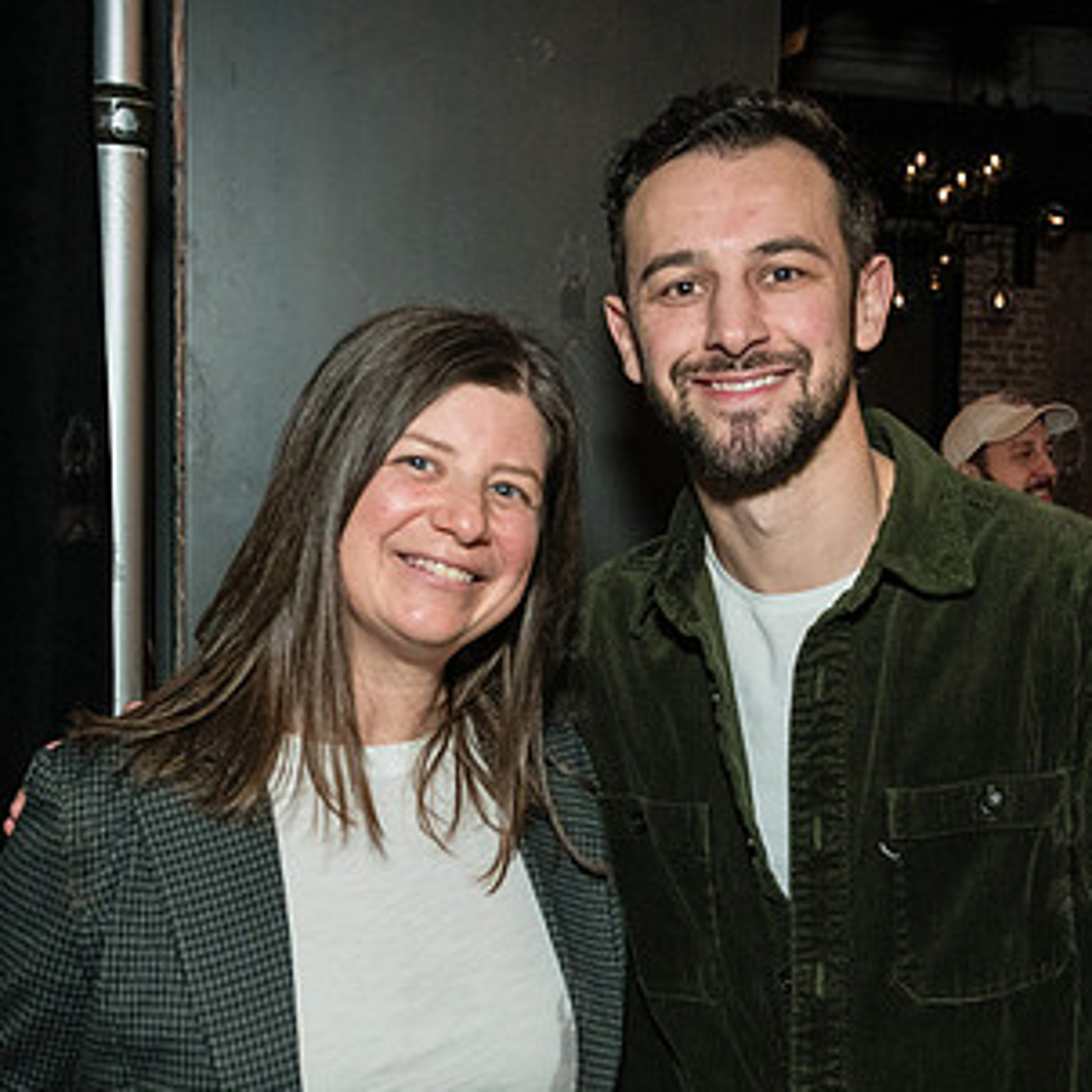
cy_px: 706
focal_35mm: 55
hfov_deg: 30.9
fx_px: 1963
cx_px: 697
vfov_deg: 30.9
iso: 4000
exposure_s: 1/160
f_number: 4.5
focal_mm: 29
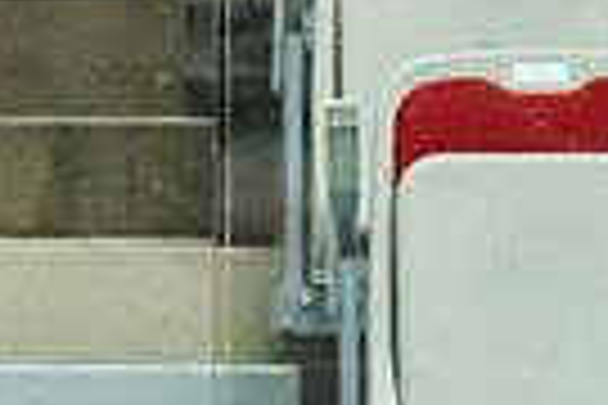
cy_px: 776
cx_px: -534
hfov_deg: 1.4
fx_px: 24909
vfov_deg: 0.9
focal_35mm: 1475
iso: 3200
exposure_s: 1/1000
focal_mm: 179
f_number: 2.8
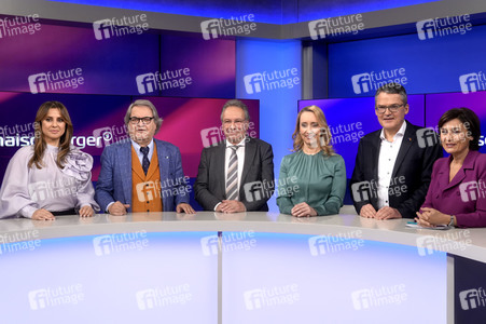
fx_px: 607
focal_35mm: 45
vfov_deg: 29.8
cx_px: 243
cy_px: 162
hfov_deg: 43.6
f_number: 4
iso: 640
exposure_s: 1/80
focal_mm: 30
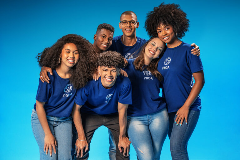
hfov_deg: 23.9
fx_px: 567
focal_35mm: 85
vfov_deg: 16.1
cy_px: 80
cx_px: 120
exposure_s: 1/160
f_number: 5.6
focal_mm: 85
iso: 1000
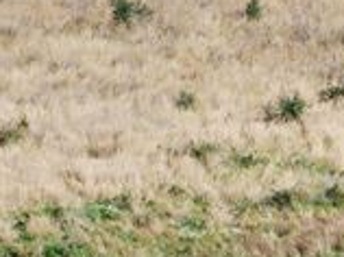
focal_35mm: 456
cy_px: 401
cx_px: 516
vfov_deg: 3.2
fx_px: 4525
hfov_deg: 4.3
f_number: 2
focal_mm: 45
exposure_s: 1/8000
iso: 200
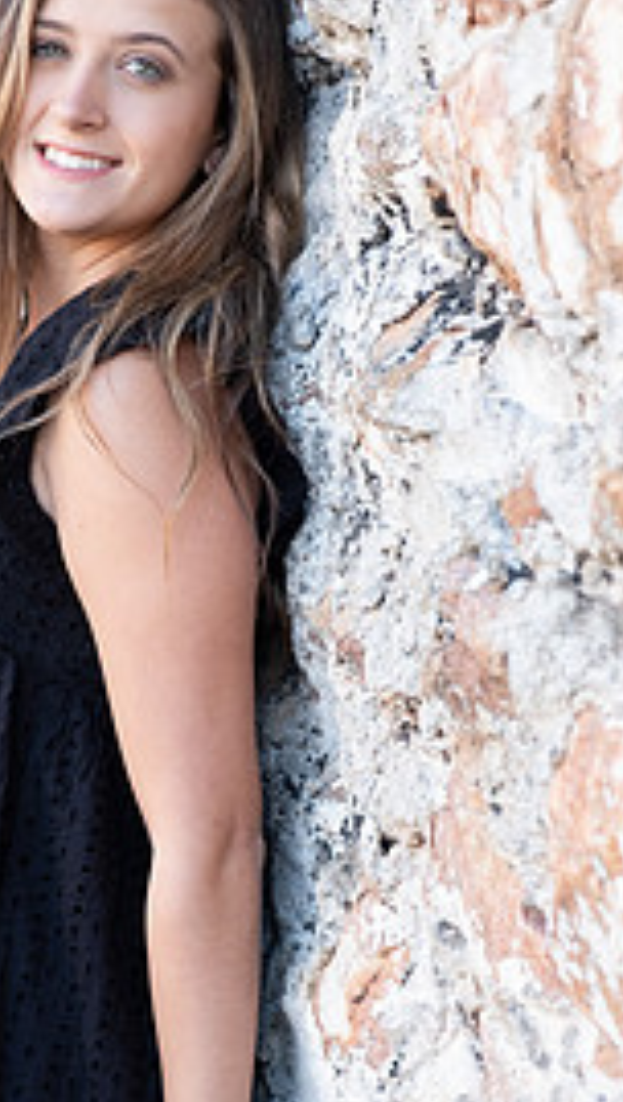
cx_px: 205
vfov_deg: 15.3
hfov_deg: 8.7
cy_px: 721
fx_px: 4097
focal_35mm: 140
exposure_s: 1/250
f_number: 2.8
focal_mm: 53.3
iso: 400
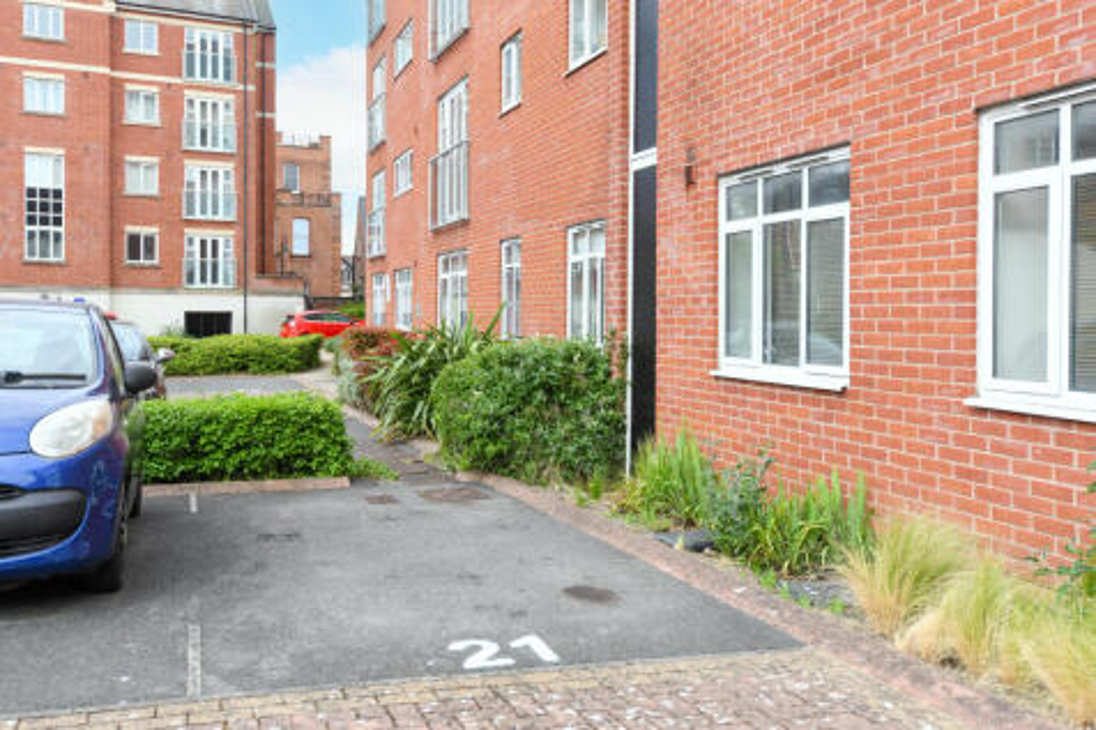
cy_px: 365
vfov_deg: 41.1
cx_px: 548
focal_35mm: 32
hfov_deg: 58.7
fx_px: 974
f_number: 6.3
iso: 400
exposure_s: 1/640
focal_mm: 32
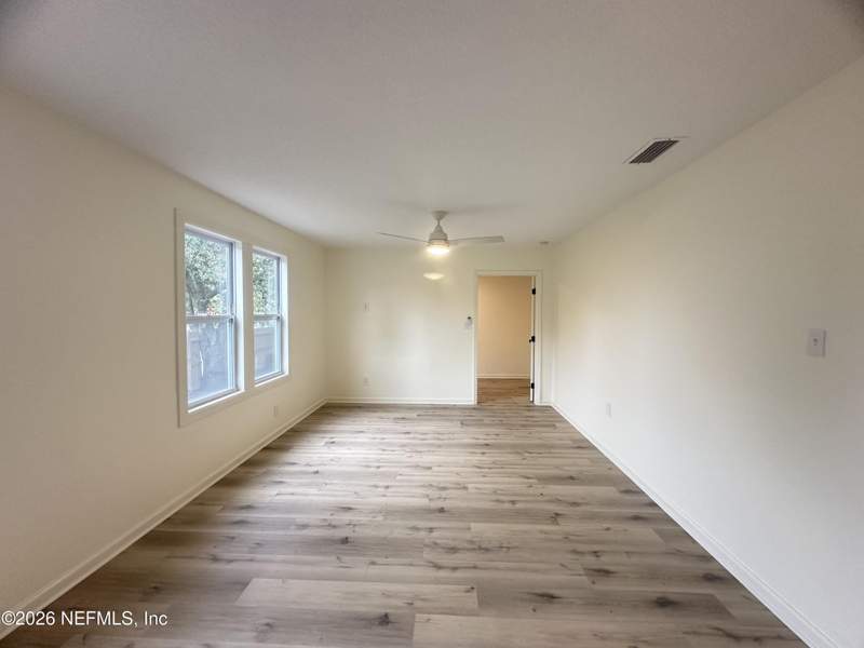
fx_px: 349
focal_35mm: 14
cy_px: 324
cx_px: 432
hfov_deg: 102.1
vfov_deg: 85.7
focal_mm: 2.22
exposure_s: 1/120
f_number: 2.2
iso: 200
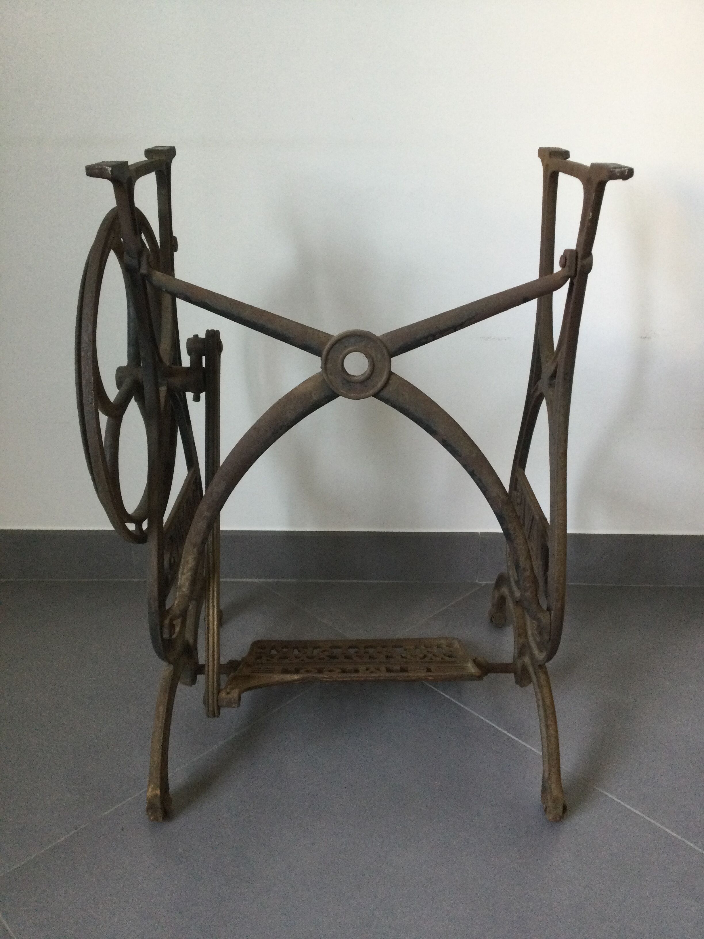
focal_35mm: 31
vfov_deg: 58.4
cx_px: 352
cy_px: 470
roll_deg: -0.2
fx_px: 841
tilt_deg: -22.4
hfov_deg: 45.4
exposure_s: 1/33
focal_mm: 3.3
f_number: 2.4
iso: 160
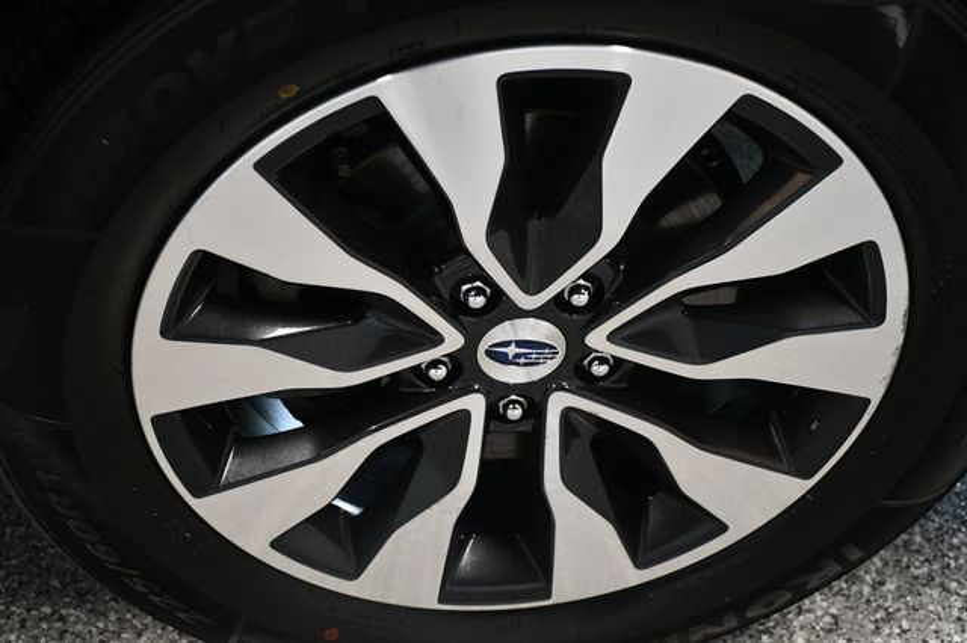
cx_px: 484
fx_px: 1799
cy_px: 322
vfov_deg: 20.3
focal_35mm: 67
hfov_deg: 30.1
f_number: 4.5
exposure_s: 1/125
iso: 3200
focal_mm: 45
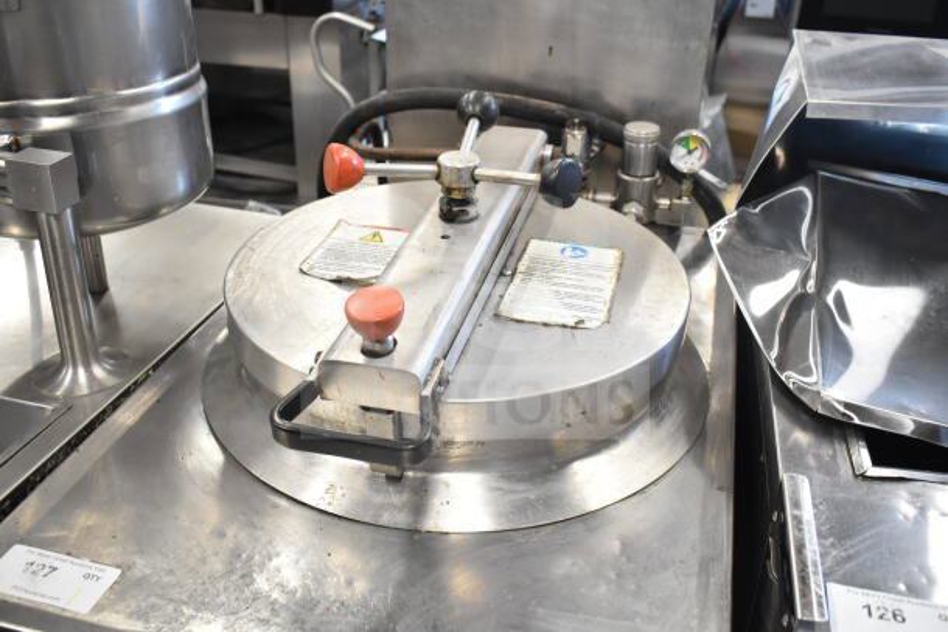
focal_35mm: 34
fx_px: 909
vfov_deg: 38.4
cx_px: 474
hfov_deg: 55.1
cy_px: 316
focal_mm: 23
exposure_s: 1/50
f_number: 3.8
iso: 1600
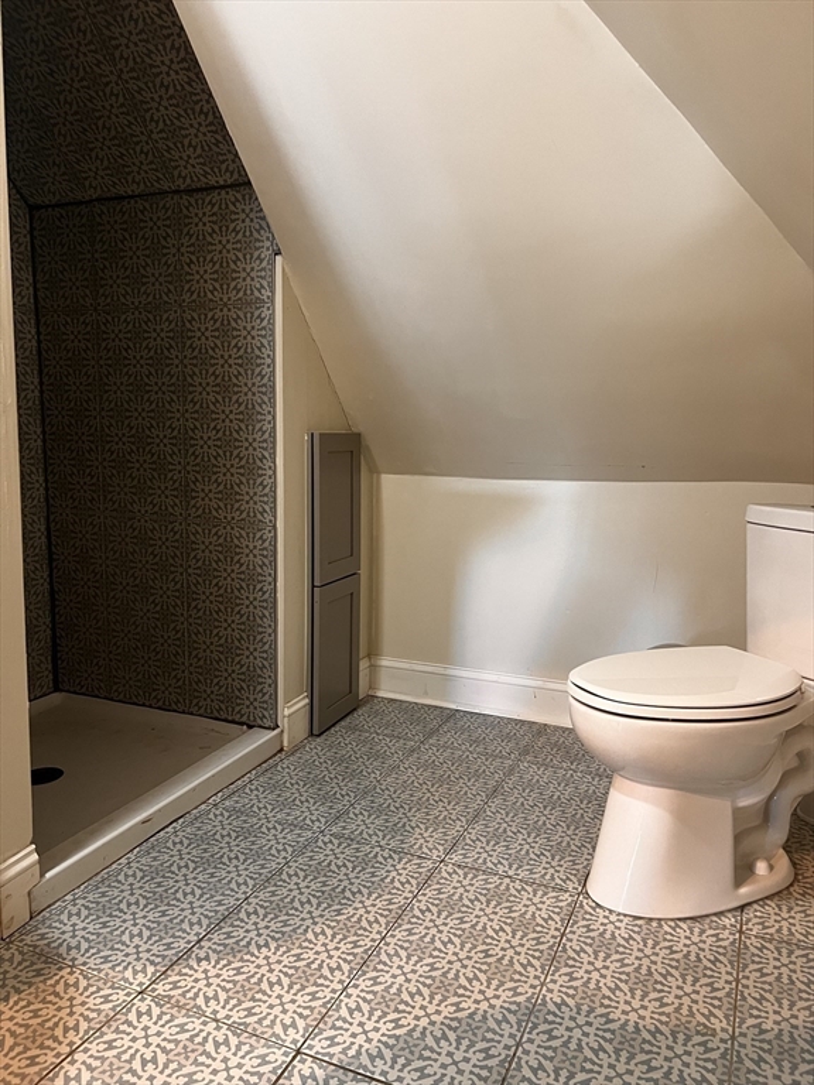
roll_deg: -1.0
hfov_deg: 53.1
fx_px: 815
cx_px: 407
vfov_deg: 67.3
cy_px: 542
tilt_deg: -7.1
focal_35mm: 26
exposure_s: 1/60
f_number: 1.5
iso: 320
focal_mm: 5.7
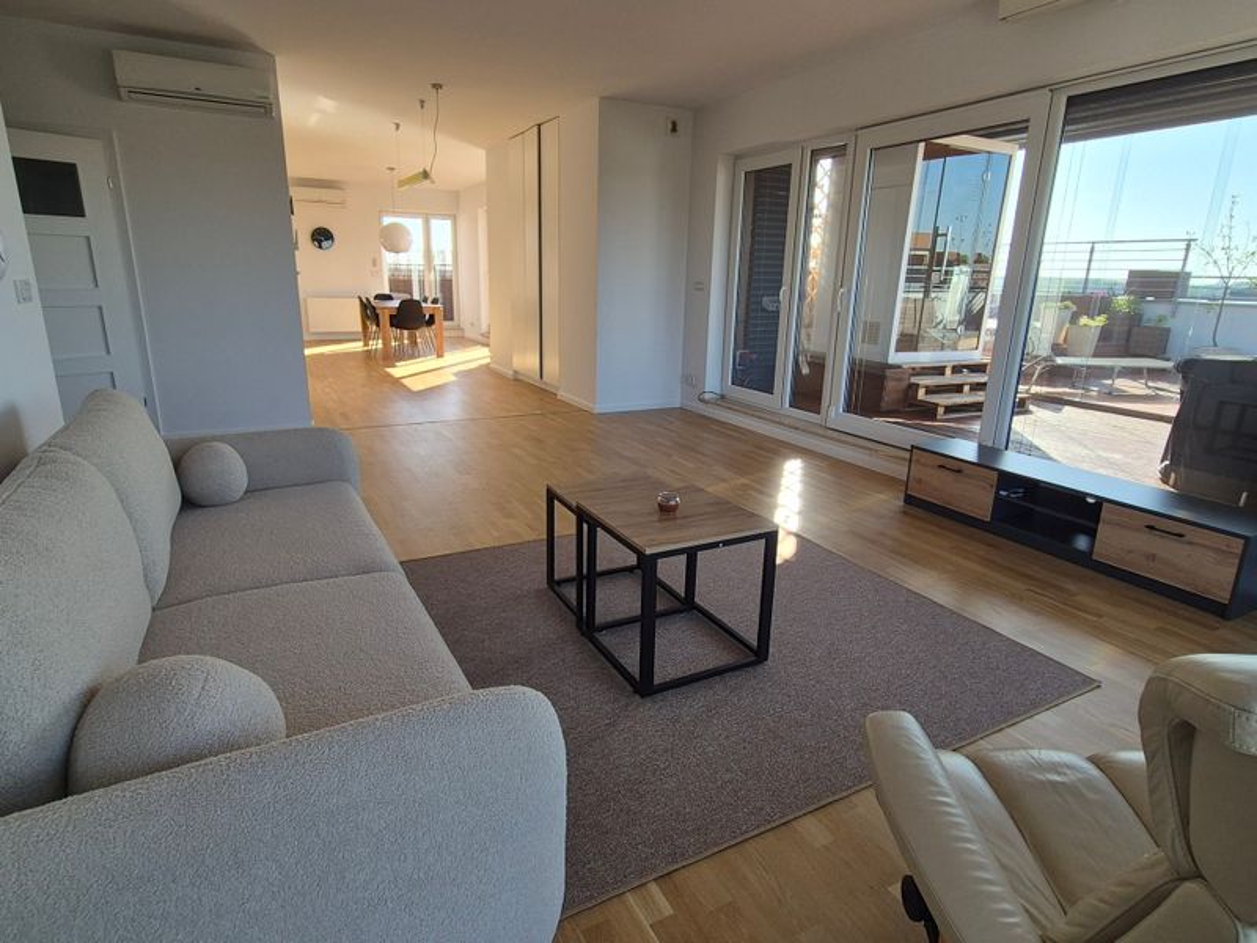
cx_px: 628
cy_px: 472
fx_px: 472
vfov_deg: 89.9
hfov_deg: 106.2
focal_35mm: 13
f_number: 2.2
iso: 50
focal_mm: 2.2
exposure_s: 1/335
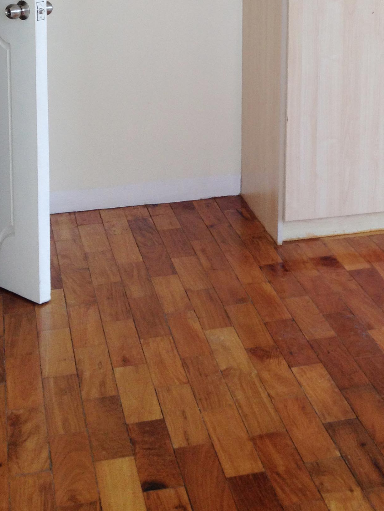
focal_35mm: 70
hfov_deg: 20.7
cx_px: 316
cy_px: 29
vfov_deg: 26.6
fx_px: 1035
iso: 64
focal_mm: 4.28
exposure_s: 1/60
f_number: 2.4
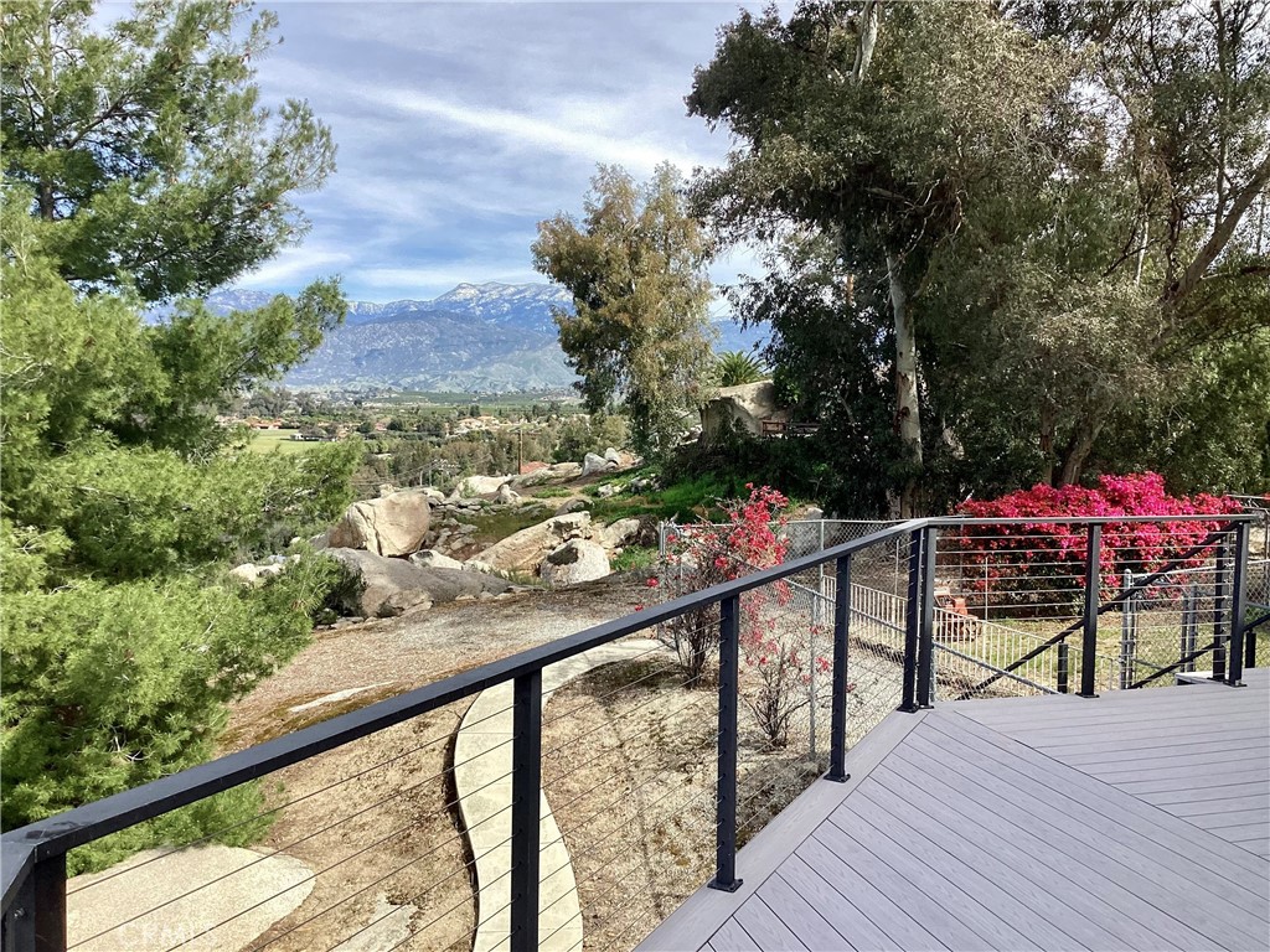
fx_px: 1137
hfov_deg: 58.4
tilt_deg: -4.5
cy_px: 476
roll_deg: -1.5
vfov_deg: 45.4
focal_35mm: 31
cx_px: 635
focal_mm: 3.3
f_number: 2.4
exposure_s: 1/715
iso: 25
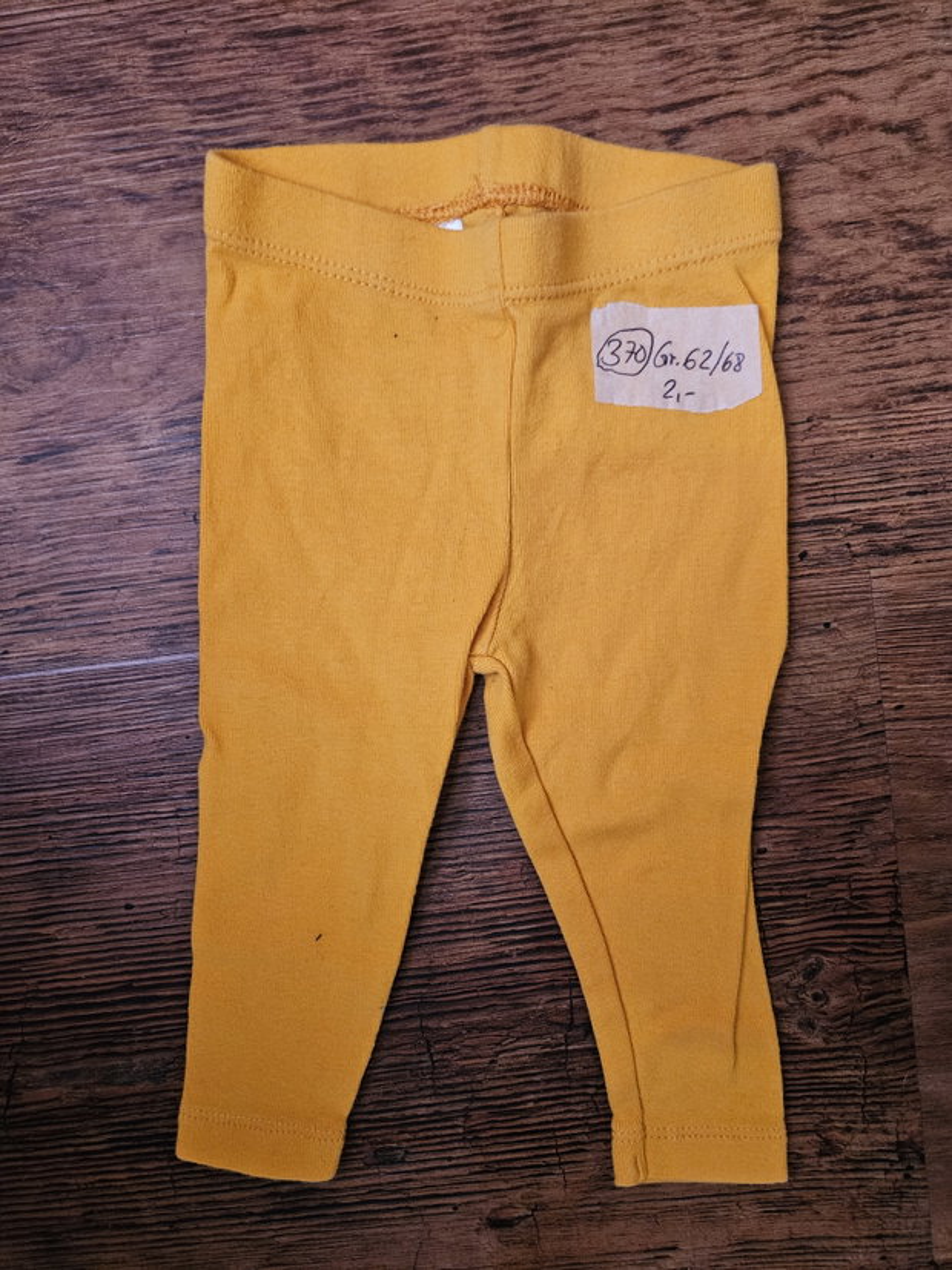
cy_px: 635
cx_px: 476
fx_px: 844
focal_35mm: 23
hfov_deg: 58.9
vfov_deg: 73.9
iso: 500
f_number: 1.8
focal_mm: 5.4
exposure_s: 1/50
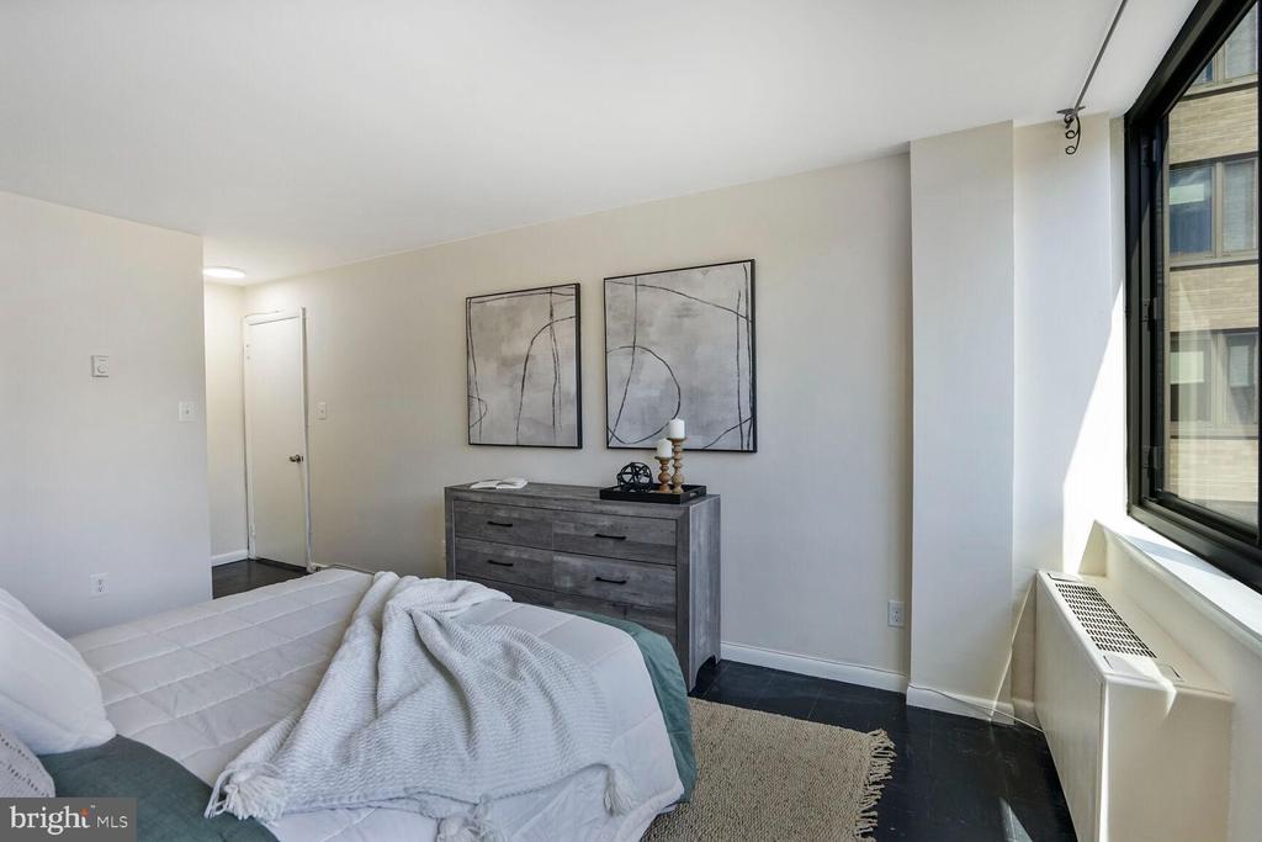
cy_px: 421
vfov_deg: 73.8
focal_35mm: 16
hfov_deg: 96.7
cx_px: 631
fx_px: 561
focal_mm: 16
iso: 800
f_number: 8
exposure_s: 1/250
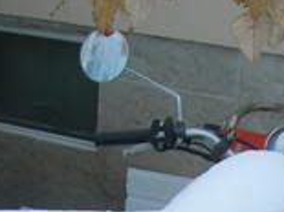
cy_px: 404
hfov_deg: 12.6
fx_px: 1287
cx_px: 194
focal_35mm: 157
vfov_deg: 9.0
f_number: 4.8
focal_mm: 7.8
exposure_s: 1/303
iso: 50
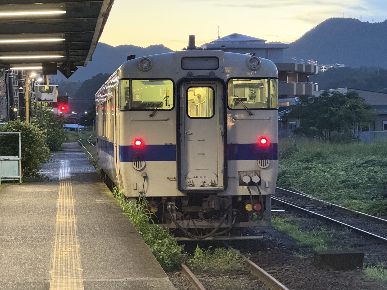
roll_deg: +0.5
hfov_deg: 16.4
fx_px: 1342
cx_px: 194
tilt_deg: -0.8
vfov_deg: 12.3
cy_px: 145
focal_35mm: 120
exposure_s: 1/30
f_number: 2.8
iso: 1600
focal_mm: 15.66
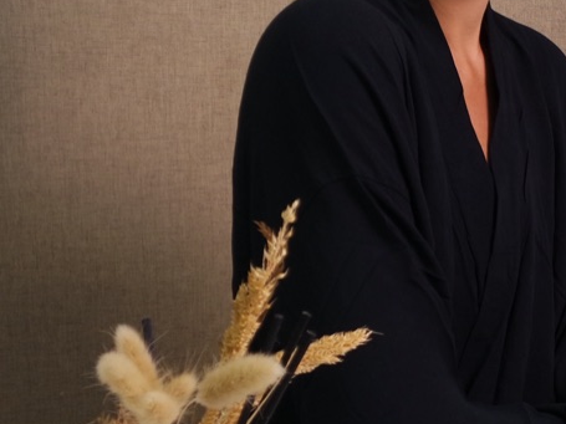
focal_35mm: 71
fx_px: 1161
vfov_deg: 20.7
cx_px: 552
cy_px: 216
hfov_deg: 26.1
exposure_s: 1/30
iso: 400
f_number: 3.5
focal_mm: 9
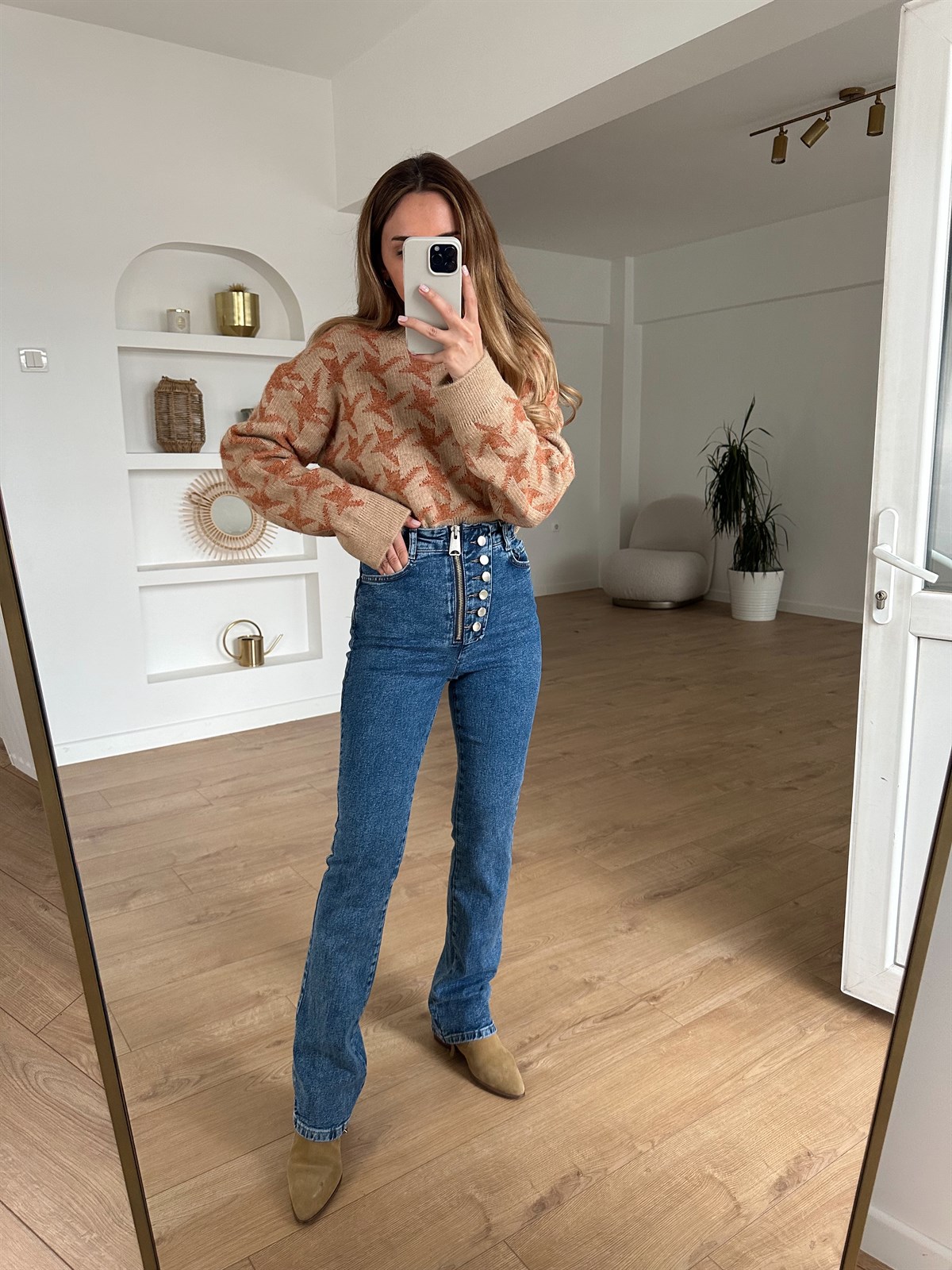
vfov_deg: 71.6
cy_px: 635
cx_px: 476
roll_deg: +0.4
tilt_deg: -33.2
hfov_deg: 56.8
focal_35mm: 24
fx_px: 880
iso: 250
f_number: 1.78
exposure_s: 1/70
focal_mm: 6.86
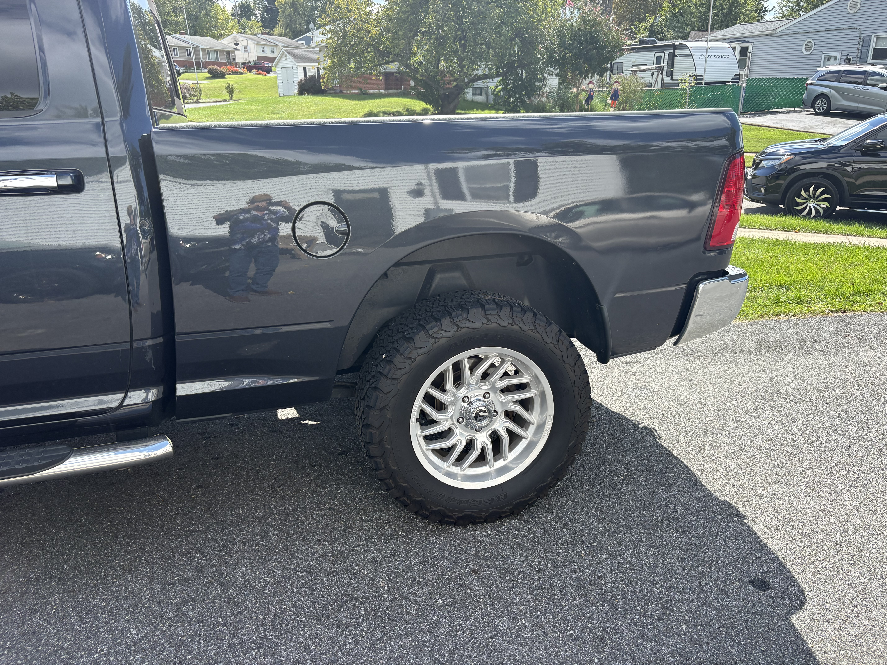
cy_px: 332
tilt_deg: -20.0
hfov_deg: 67.3
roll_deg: -0.1
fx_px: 666
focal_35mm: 26
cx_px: 444
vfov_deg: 53.1
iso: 50
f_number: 1.6
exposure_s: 1/1117
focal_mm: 5.96
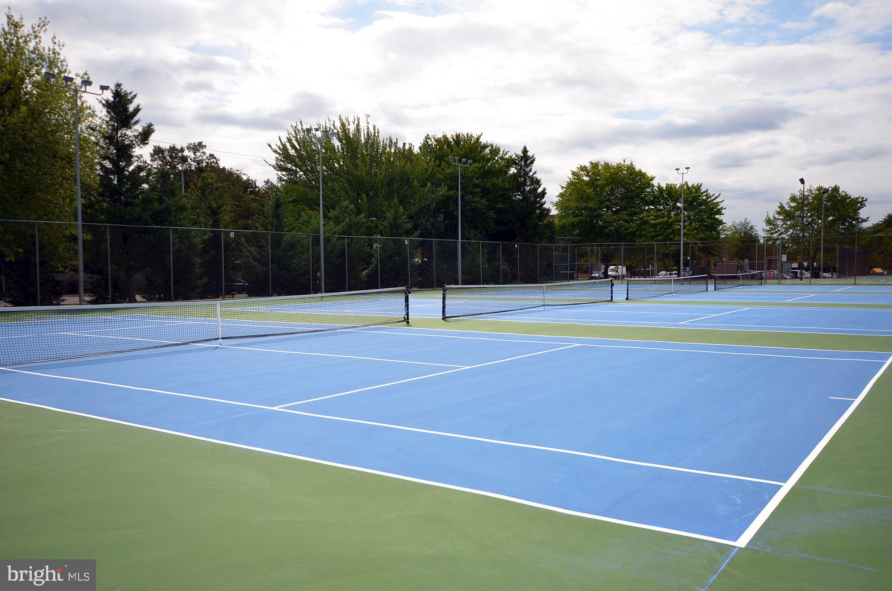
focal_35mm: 30
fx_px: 742
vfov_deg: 43.4
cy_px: 296
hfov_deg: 62.0
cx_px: 446
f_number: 9
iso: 100
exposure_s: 1/320
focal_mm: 20
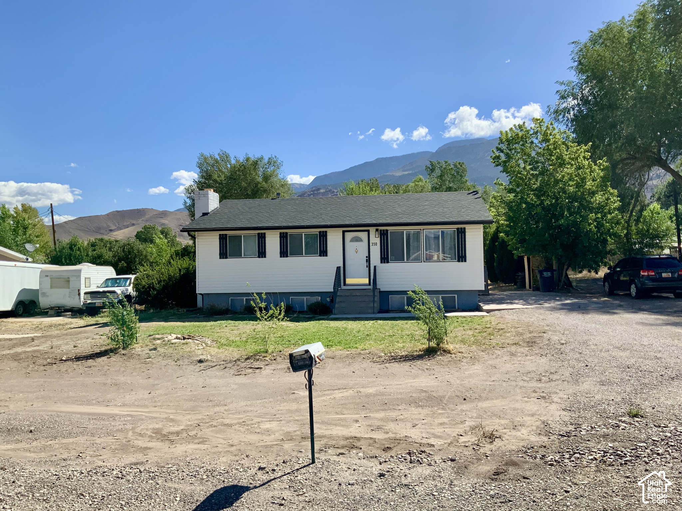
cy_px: 256
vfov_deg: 48.2
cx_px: 341
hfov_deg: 61.7
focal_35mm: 29
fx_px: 571
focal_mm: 3
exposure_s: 1/1984
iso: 16
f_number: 1.8
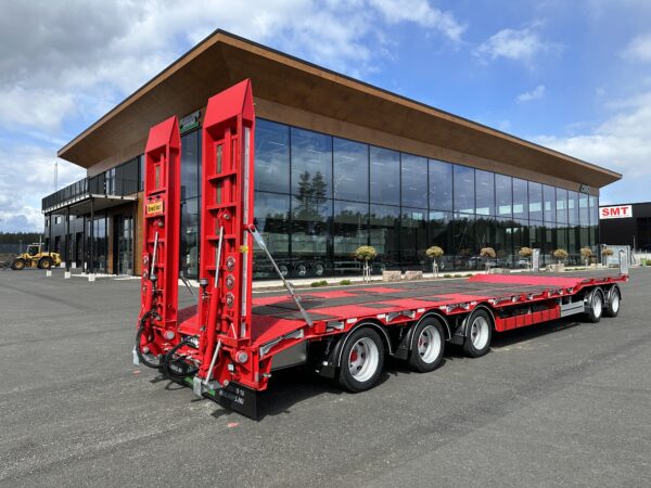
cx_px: 326
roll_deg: +1.0
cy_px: 244
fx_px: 451
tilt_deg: +4.0
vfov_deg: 56.8
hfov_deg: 71.6
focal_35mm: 24
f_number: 1.78
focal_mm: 6.86
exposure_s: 1/2203
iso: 80
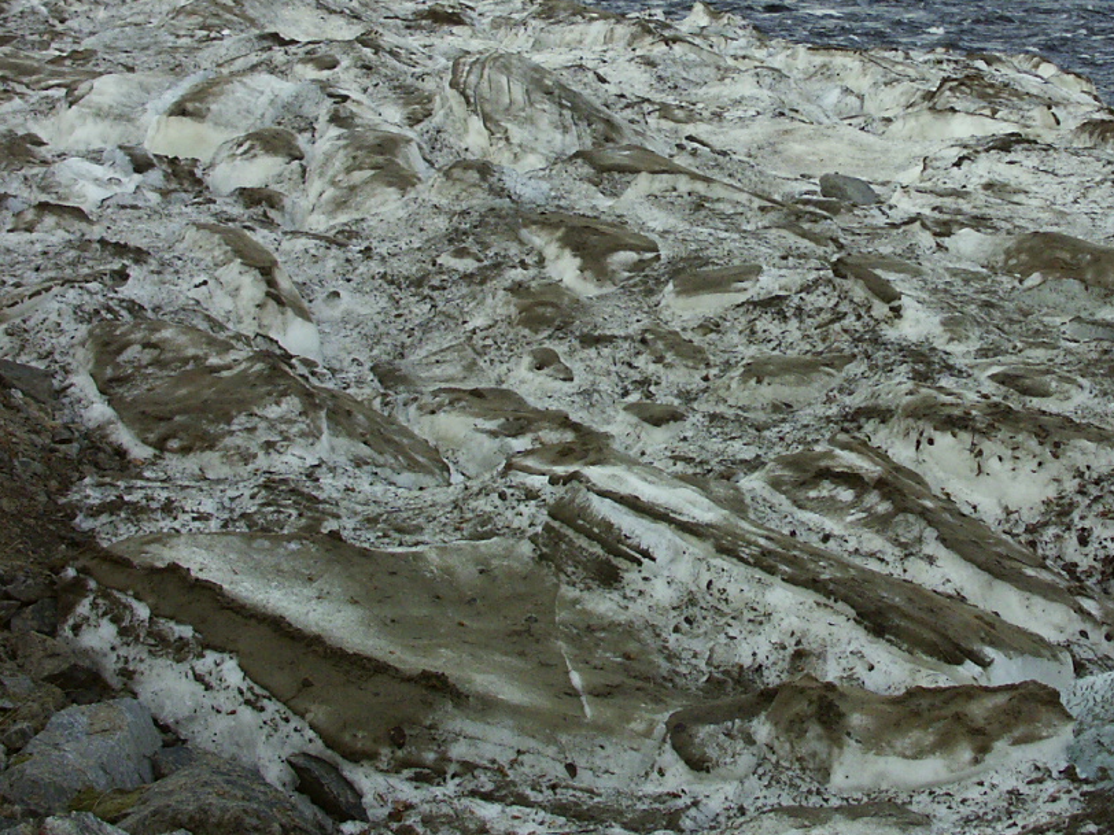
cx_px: 716
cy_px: 266
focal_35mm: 65
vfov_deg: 22.5
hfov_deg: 29.7
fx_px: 2092
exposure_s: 1/100
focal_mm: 8.48
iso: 100
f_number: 4
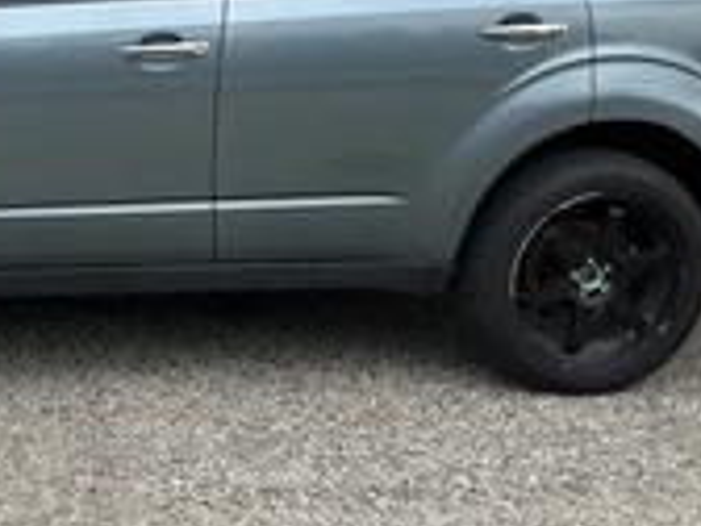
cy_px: 184
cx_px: 42
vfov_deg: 21.2
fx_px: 1397
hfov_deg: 27.0
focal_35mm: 69
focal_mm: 3
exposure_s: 1/519
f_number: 1.8
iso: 25
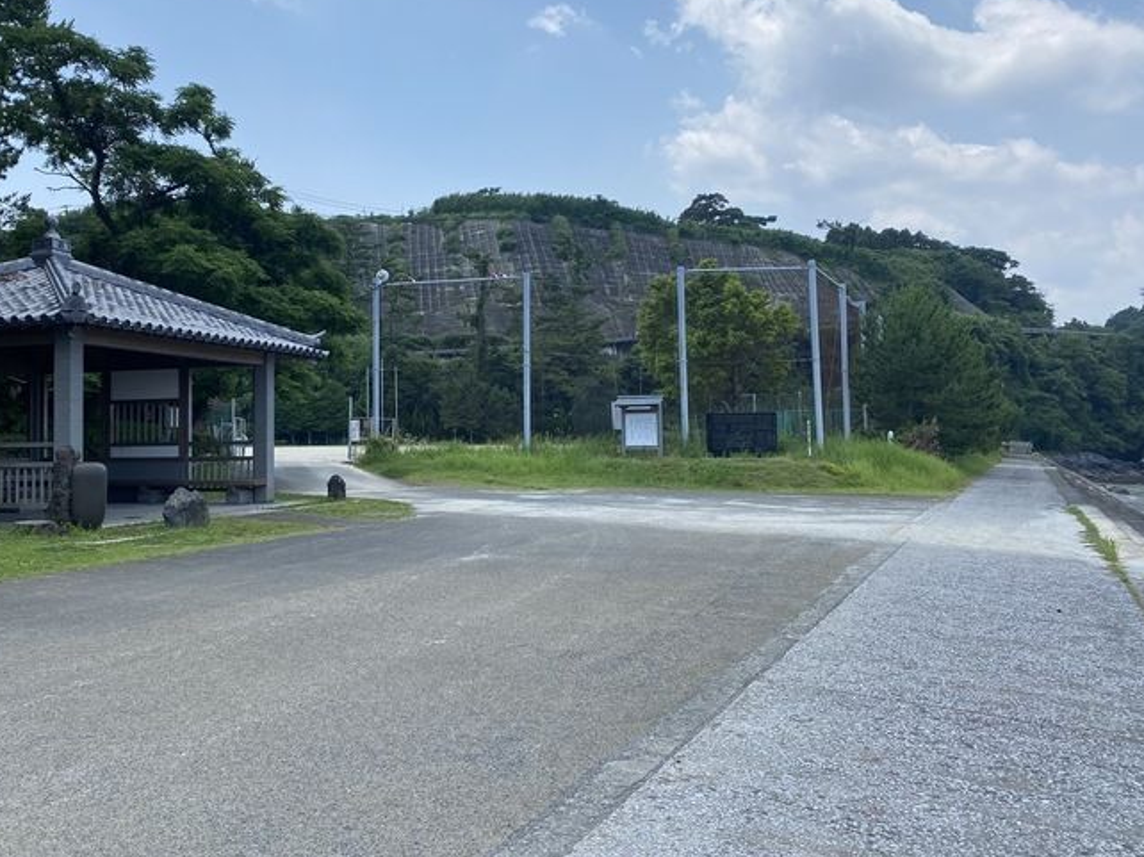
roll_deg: -0.4
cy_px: 404
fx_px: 1090
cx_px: 445
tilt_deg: +2.7
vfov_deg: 42.9
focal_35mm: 33
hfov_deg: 54.9
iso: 32
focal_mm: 4.25
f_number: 1.8
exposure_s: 1/2571
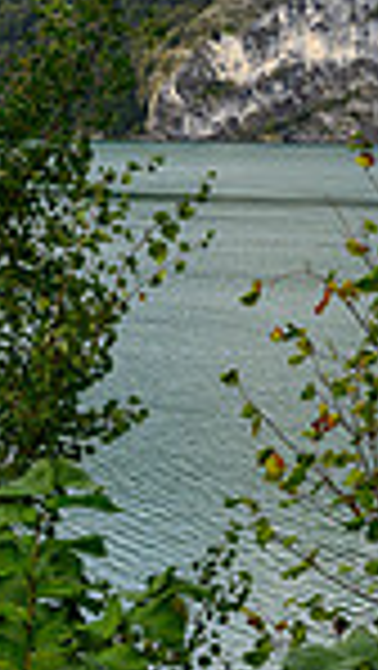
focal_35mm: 122
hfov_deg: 9.9
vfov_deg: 17.2
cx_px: 369
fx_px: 2170
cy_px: -7
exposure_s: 1/80
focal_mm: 30
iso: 64
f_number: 8
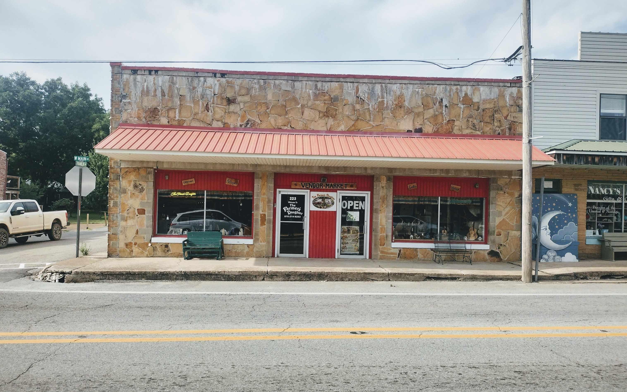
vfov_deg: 43.1
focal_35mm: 29
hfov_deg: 64.6
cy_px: 209
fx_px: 496
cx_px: 311
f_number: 1.7
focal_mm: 4.71
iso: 100
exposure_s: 1/2118
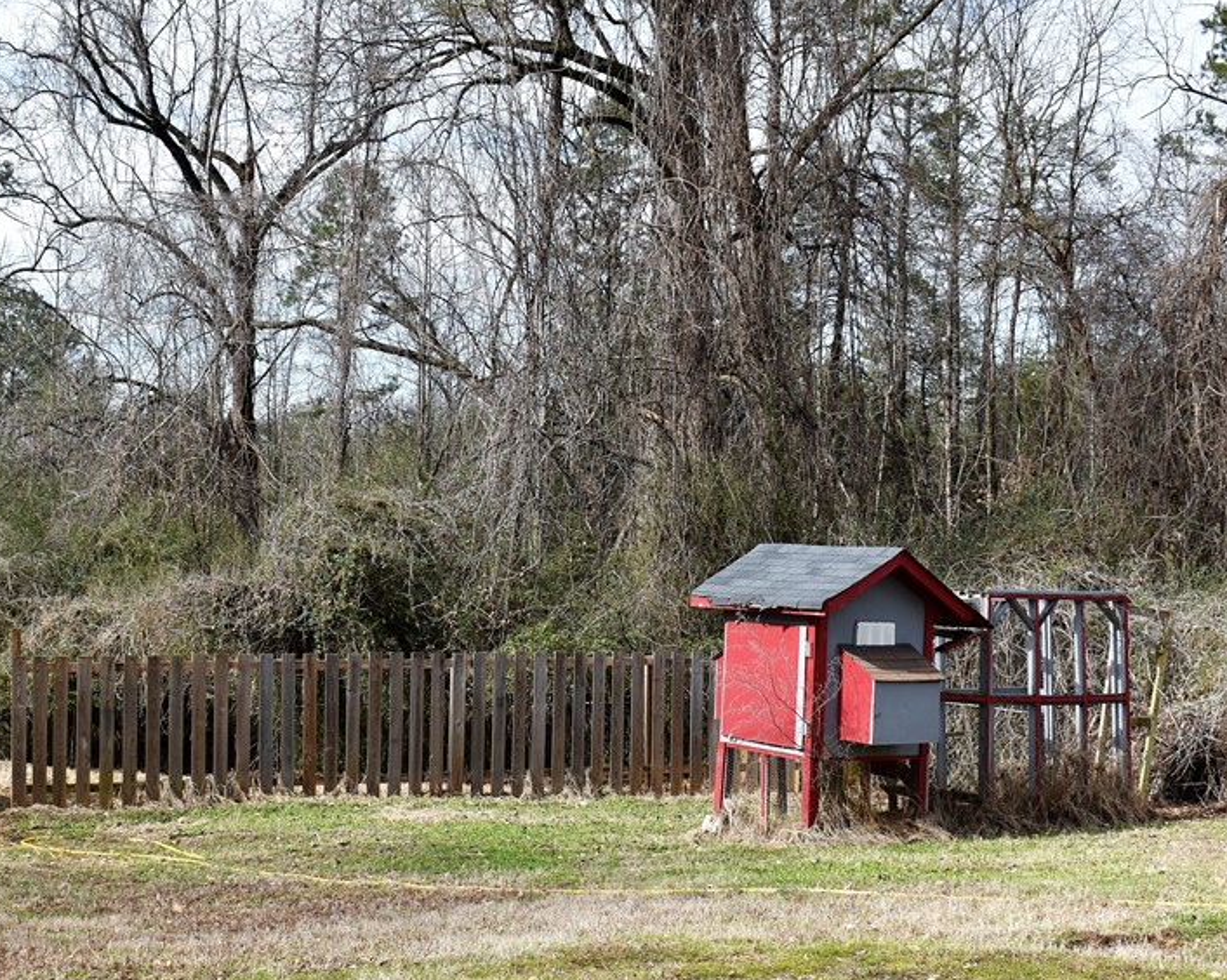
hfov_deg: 36.0
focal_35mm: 52
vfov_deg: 29.1
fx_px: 1887
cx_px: 561
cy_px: 563
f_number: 8
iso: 125
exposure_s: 1/250
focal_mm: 24
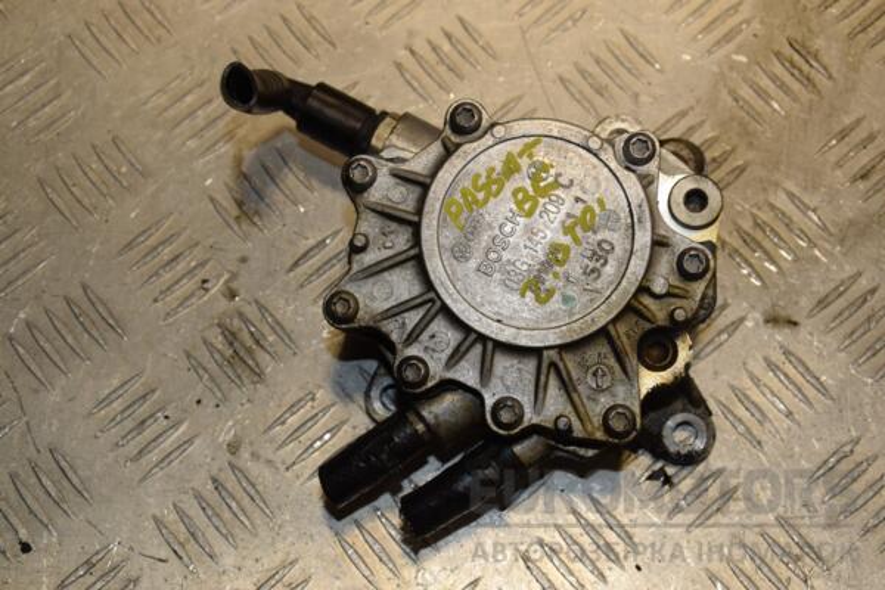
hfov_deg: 33.4
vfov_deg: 22.6
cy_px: 295
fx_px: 1475
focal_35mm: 60
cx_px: 442
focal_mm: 40
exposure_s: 1/200
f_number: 8
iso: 800
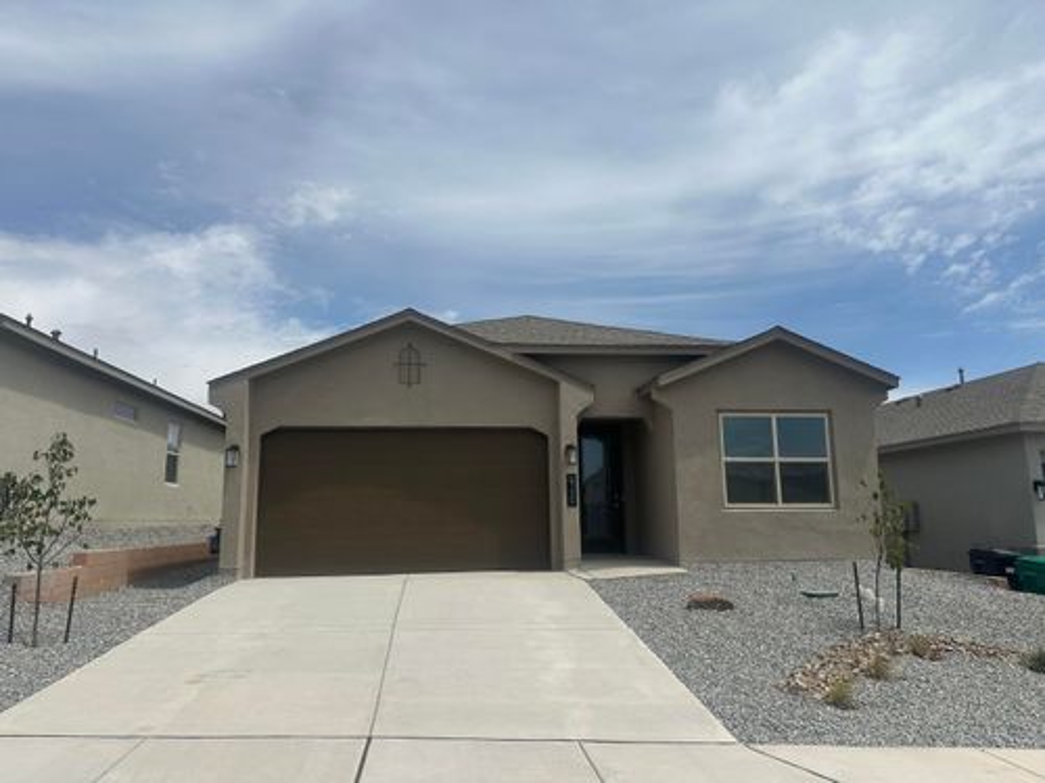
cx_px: 522
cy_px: 392
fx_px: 725
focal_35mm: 24
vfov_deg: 56.8
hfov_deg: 71.6
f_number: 1.78
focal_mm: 6.86
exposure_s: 1/8929
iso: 80
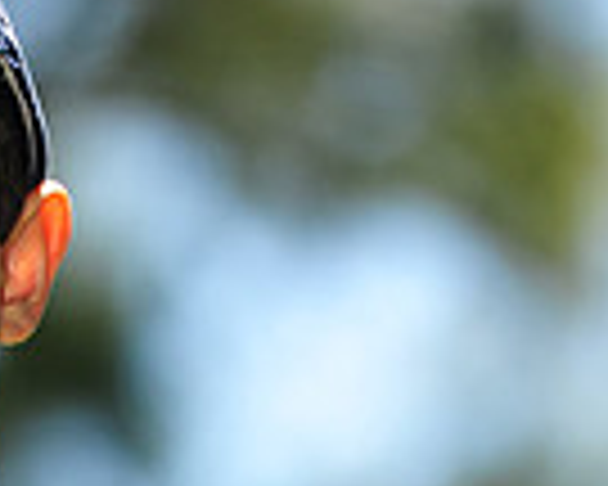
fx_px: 14468
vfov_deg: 1.9
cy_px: 1017
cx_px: -135
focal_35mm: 804
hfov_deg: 2.4
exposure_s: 1/500
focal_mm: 200
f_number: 4
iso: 200
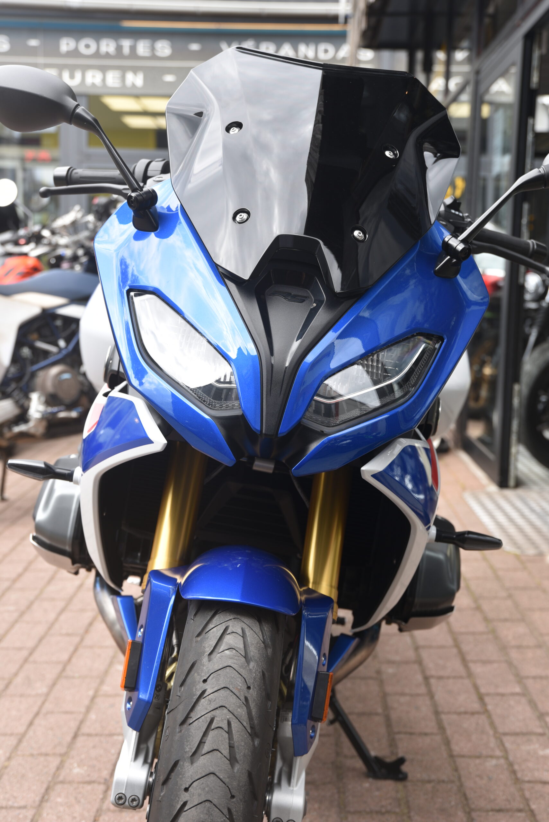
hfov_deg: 27.0
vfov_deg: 39.6
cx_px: 274
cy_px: 411
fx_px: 1143
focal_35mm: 50
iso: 100
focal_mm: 50
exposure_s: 1/100
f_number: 5
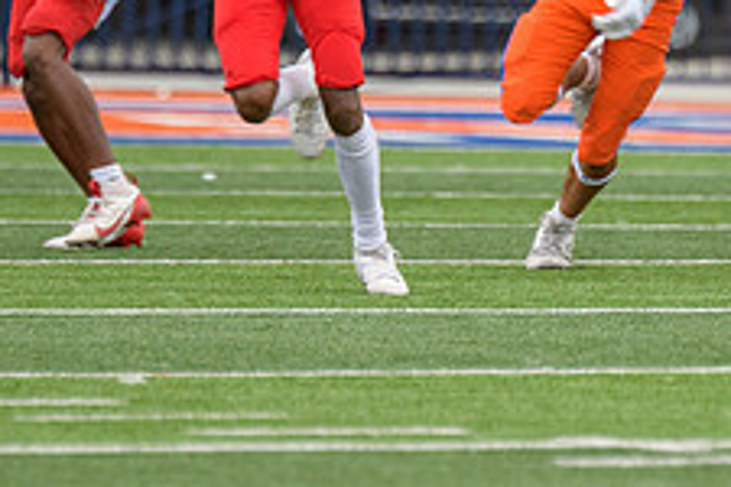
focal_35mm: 1139
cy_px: -24
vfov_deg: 1.2
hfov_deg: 1.8
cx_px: 450
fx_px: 23126
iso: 400
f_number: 2.8
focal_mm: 300
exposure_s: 1/500
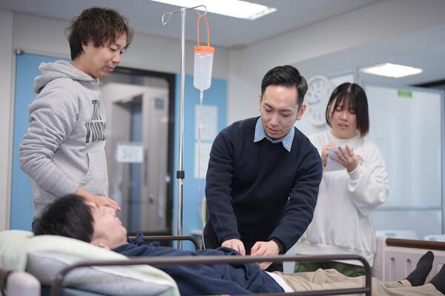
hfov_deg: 39.6
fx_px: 618
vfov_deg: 27.0
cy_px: 148
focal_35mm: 50
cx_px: 222
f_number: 1.4
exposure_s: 1/100
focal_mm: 50
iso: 125
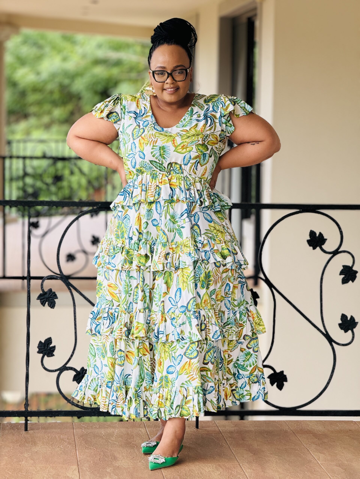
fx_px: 1664
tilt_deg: -4.4
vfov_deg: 16.4
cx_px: 180
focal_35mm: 120
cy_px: 240
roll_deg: -1.0
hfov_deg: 12.3
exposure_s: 1/99
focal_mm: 15.66
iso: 64
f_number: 2.8
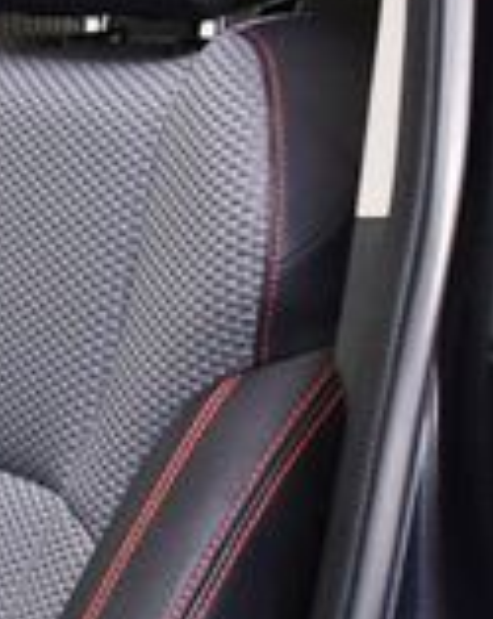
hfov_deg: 10.1
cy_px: 591
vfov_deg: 13.8
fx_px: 2524
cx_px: -564
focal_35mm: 138
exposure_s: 1/125
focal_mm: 18
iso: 1400
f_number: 3.5
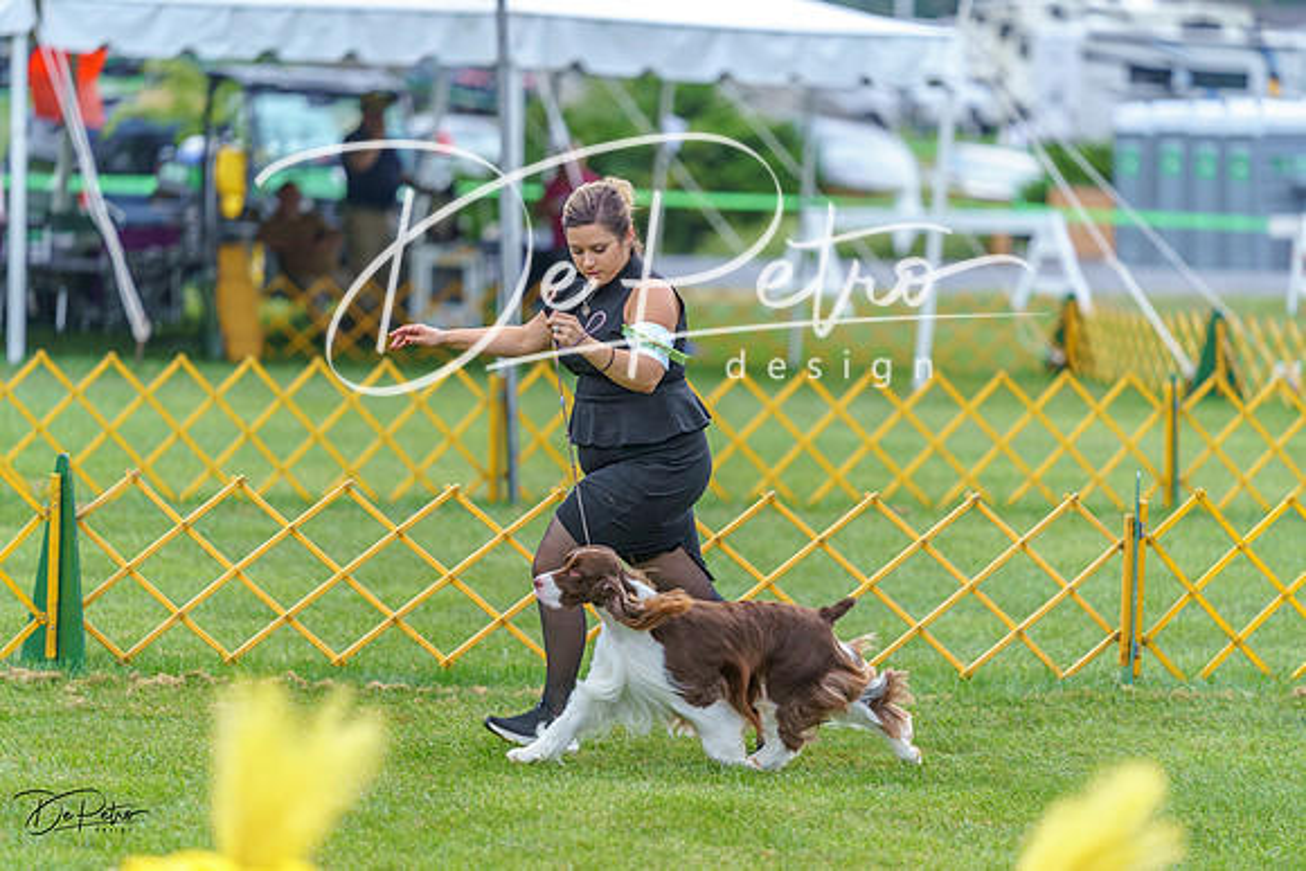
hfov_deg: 10.3
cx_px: 653
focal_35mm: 200
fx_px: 7257
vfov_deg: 6.9
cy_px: 436
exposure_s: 1/640
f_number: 2.8
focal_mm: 200
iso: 640
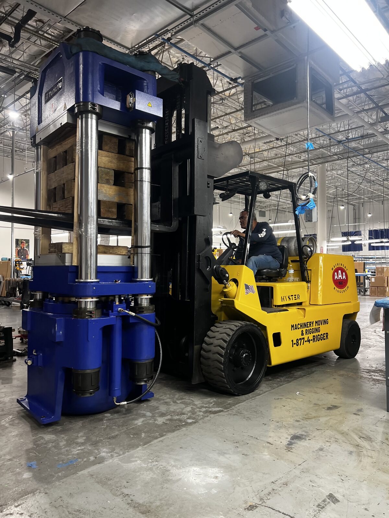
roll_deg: +0.7
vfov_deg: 67.3
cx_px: 194
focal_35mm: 26
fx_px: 390
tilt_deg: +1.9
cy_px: 259
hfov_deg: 53.1
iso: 125
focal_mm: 5.7
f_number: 1.5
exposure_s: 1/120
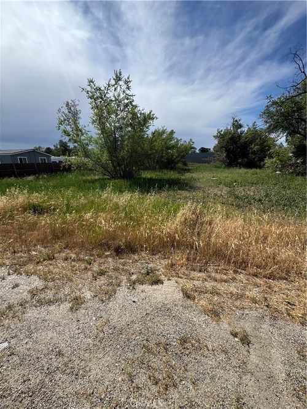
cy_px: 204
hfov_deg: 85.7
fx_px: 166
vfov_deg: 102.1
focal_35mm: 14
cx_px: 154
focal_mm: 2.22
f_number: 2.2
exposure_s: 1/1748
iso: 50
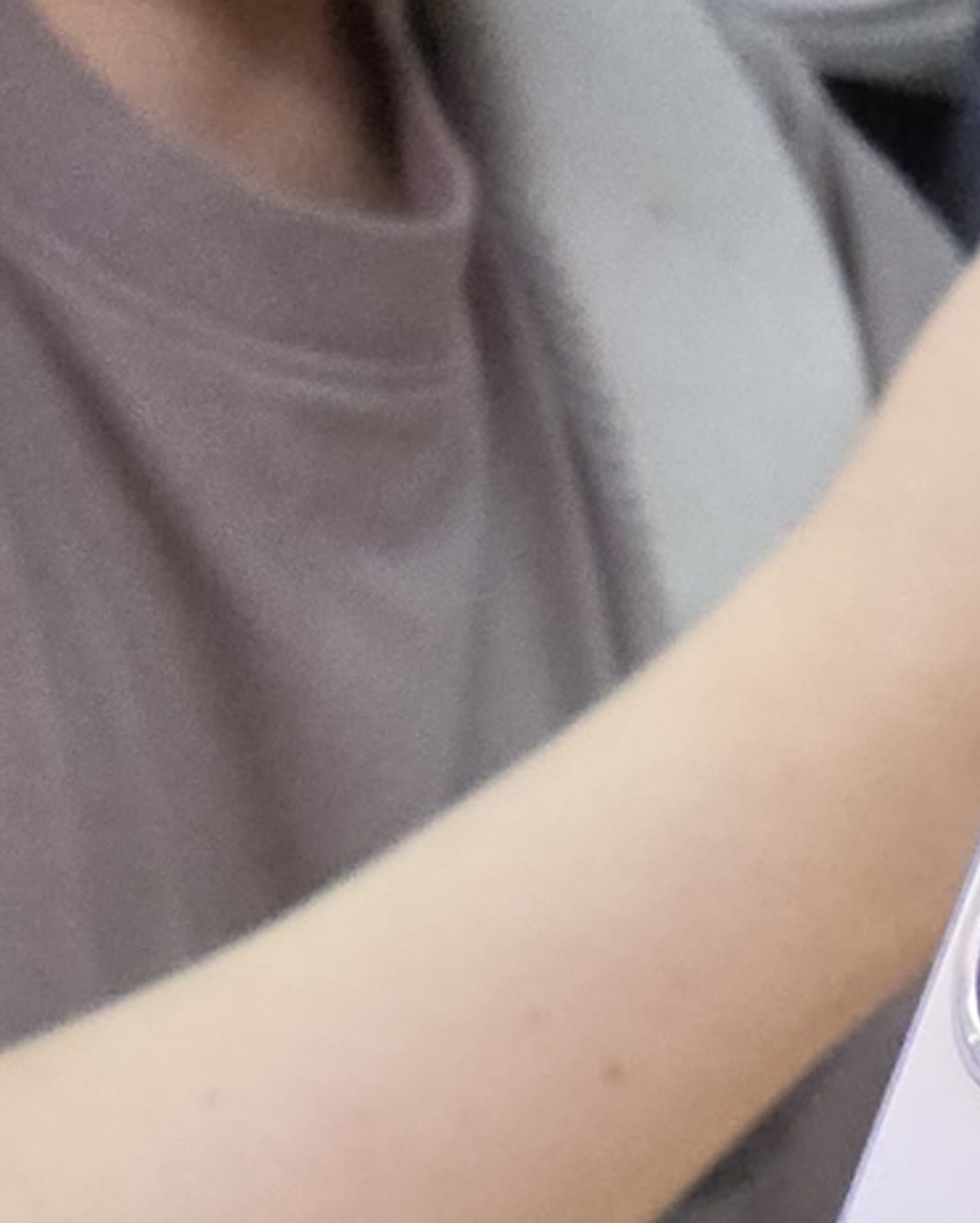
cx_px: 1437
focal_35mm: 279
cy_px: 1688
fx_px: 10105
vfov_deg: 6.8
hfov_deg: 5.5
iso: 320
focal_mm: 7
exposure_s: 1/100
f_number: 2.4
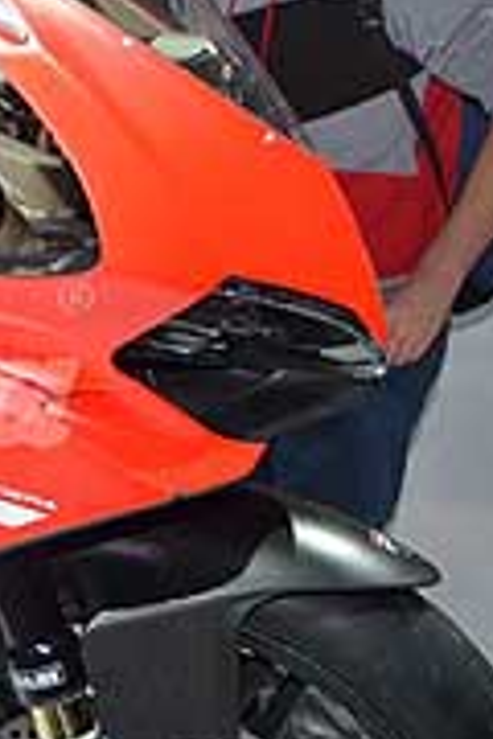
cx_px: -390
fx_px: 1499
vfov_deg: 27.7
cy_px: 380
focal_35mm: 73
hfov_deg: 15.9
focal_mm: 18
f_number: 4
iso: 100
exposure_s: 1/125
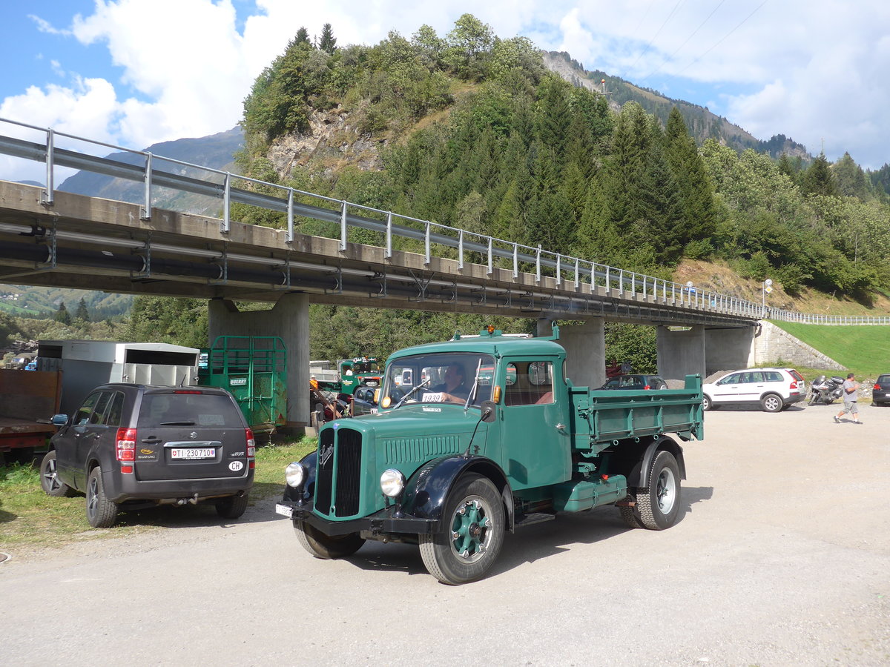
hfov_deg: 61.7
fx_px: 746
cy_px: 334
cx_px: 445
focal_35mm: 29
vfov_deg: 48.2
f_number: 2.8
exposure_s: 1/1000
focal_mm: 6
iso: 80
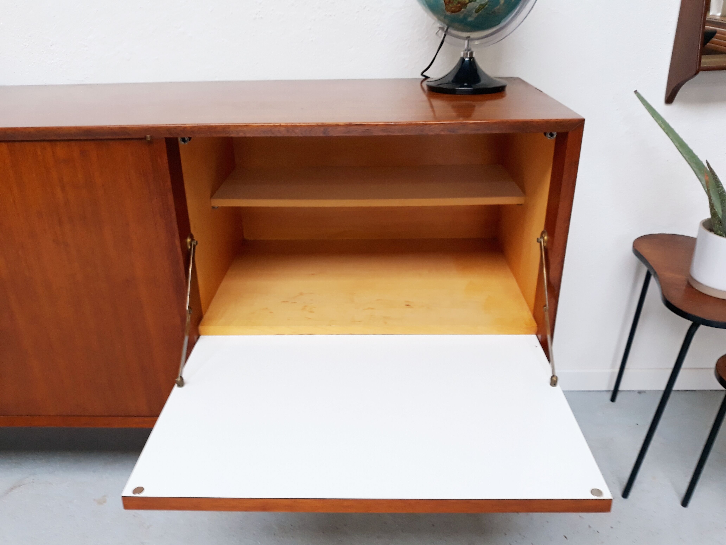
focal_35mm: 27
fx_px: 566
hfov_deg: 65.3
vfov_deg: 51.4
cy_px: 272
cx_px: 363
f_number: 1.7
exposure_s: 1/33
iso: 64
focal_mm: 3.71
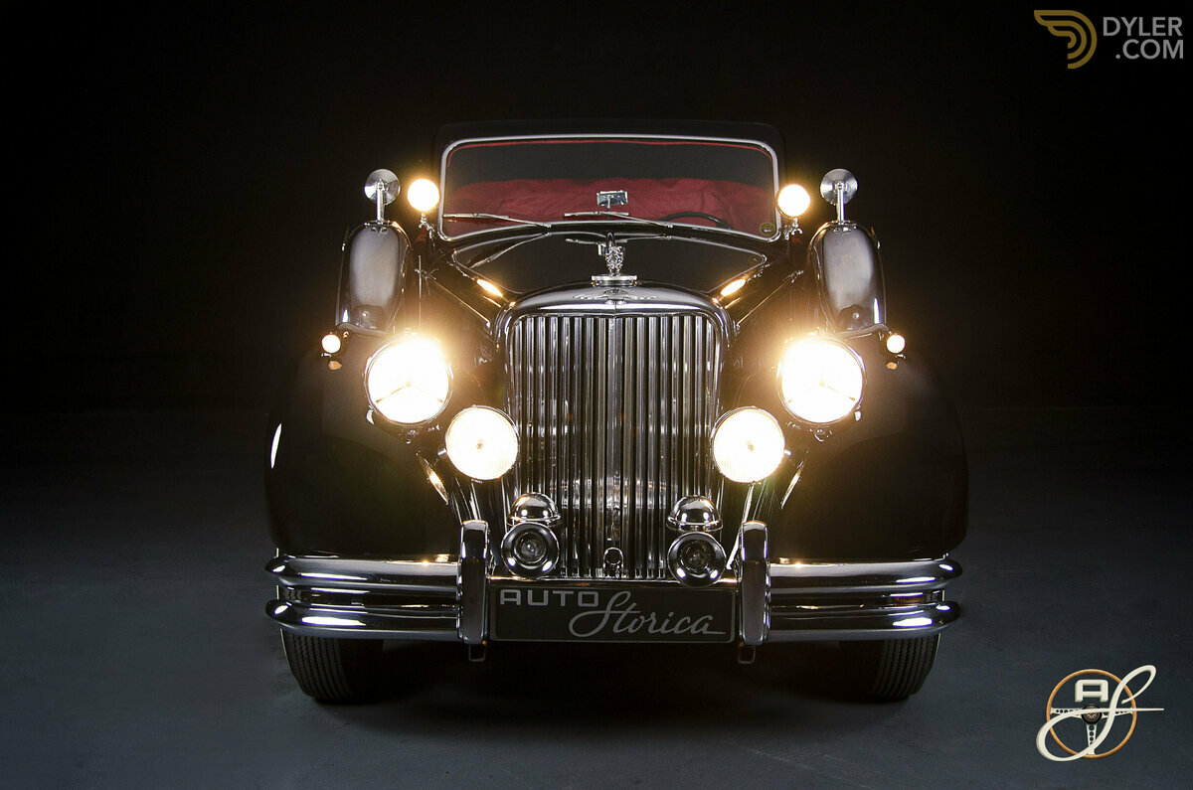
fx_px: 1439
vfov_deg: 30.7
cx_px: 596
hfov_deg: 45.0
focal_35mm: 44
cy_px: 395
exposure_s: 1/80
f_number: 4
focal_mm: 29
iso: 200
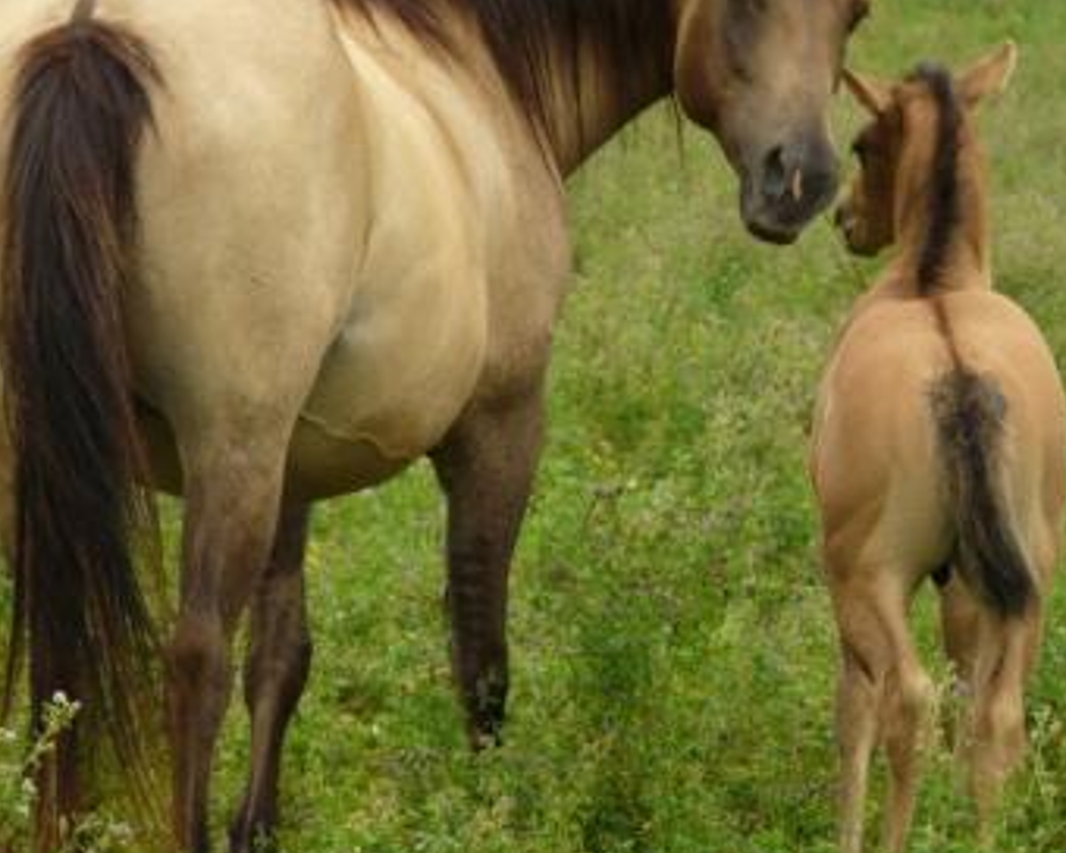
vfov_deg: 6.2
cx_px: 602
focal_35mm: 248
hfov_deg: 7.8
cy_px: 370
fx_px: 7824
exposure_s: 1/200
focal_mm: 31.7
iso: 200
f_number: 4
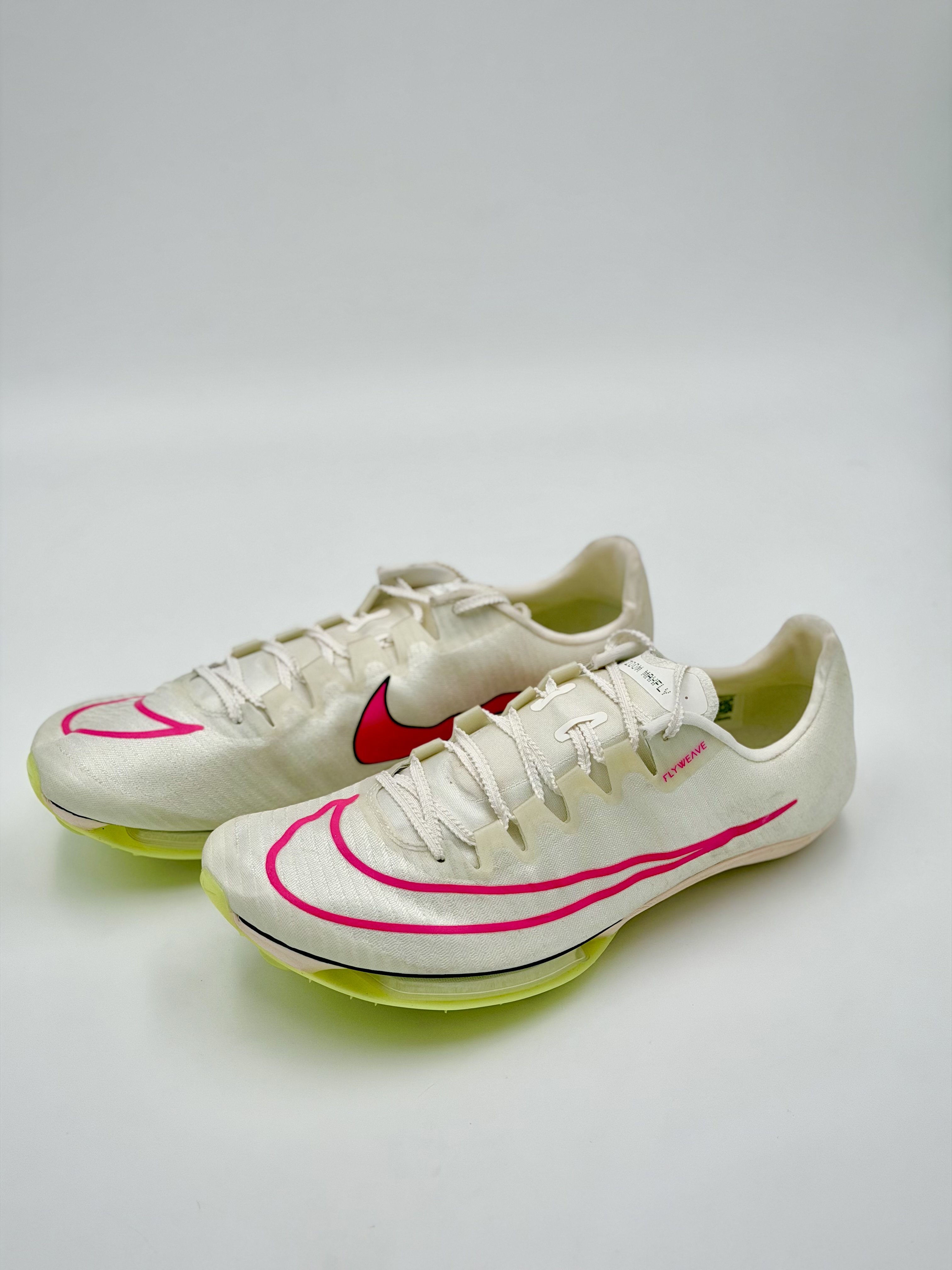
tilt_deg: -34.0
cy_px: 635
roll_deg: -1.7
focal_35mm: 48
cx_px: 476
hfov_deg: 30.3
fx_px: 1760
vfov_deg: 39.7
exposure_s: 1/975
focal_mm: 6.76
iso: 64
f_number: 1.78
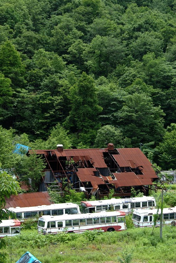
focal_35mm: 75
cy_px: 132
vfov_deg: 27.0
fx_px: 549
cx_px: 88
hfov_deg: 18.2
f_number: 9
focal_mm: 50
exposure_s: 1/100
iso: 200
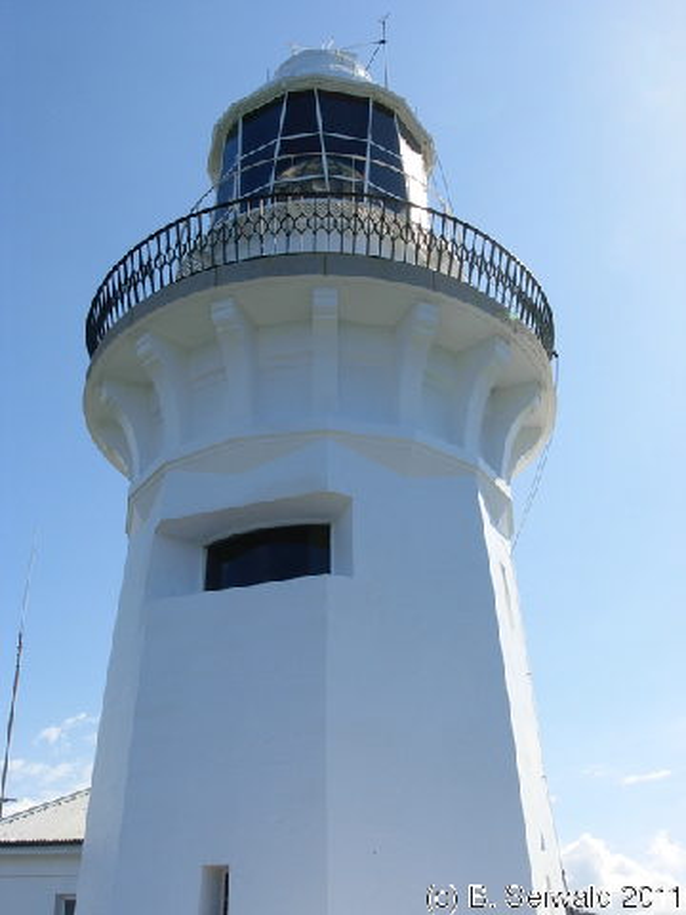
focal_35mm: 38
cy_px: 458
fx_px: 1004
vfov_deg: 49.0
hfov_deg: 37.7
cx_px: 343
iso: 79
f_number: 4.9
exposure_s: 1/542
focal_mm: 6.3
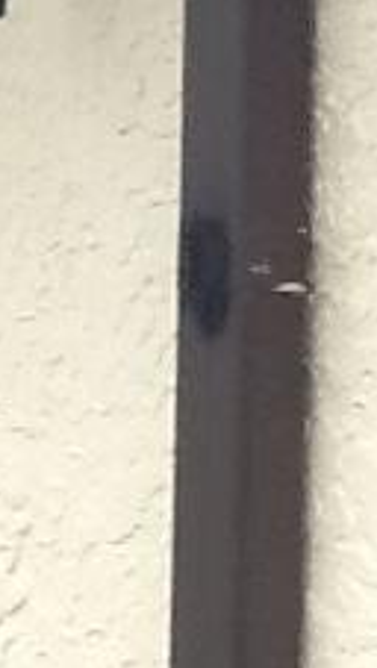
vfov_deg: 10.2
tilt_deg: +10.1
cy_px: -380
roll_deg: -1.0
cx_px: 365
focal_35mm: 203
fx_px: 3601
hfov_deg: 6.0
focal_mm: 2.03
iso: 40
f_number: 2.4
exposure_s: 1/133
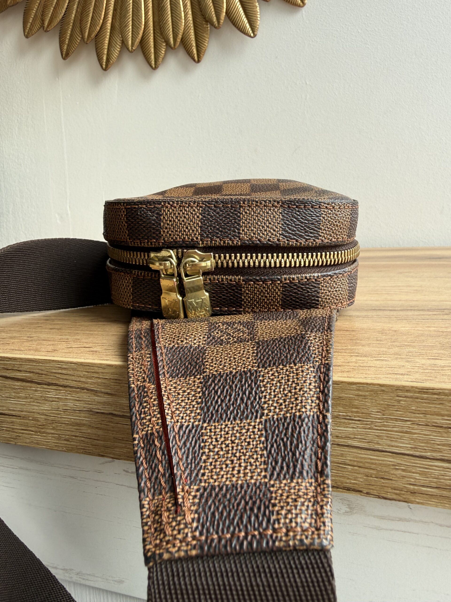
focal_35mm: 24
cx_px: 226
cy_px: 301
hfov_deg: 56.8
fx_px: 417
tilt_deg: -6.9
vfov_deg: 71.6
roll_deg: +1.7
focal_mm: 2.22
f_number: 2.2
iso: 40
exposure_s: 1/140
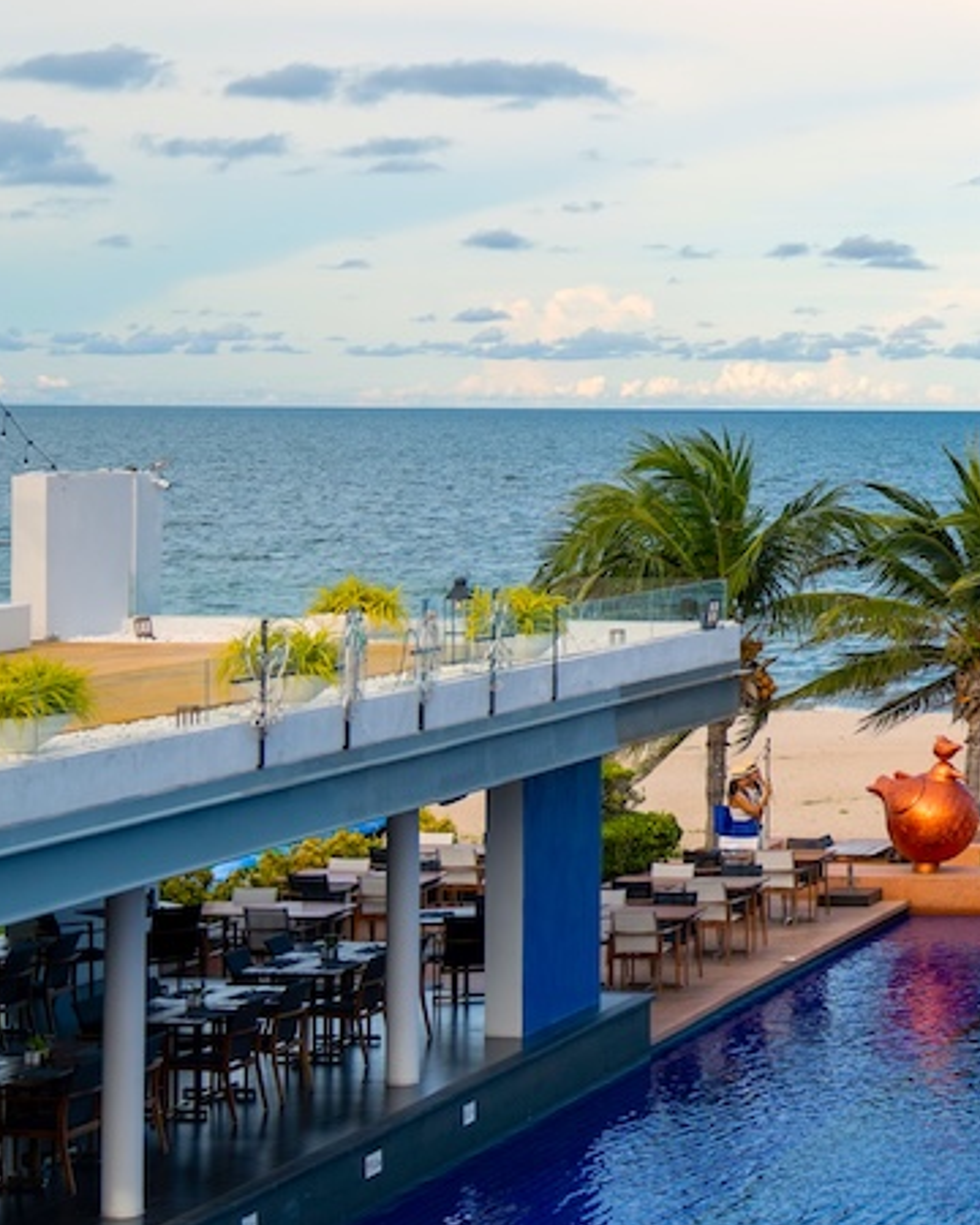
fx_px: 3444
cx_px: 1601
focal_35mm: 95
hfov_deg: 14.7
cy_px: 419
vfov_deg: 20.1
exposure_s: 1/1600
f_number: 2.8
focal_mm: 38
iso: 320
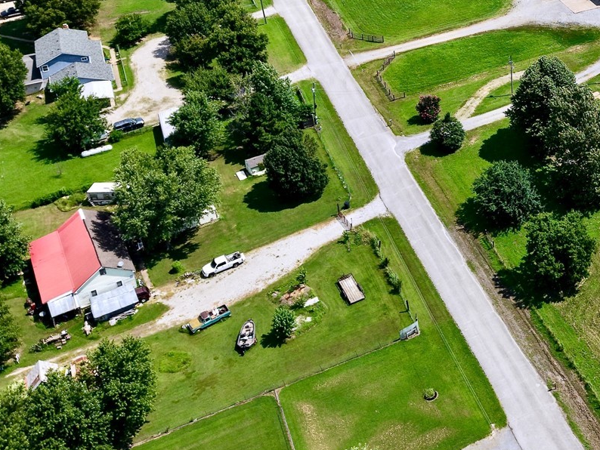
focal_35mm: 58
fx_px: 1006
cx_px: 625
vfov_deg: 24.0
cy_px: -13
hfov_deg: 30.4
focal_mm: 8.67
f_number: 1.8
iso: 110
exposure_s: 1/400
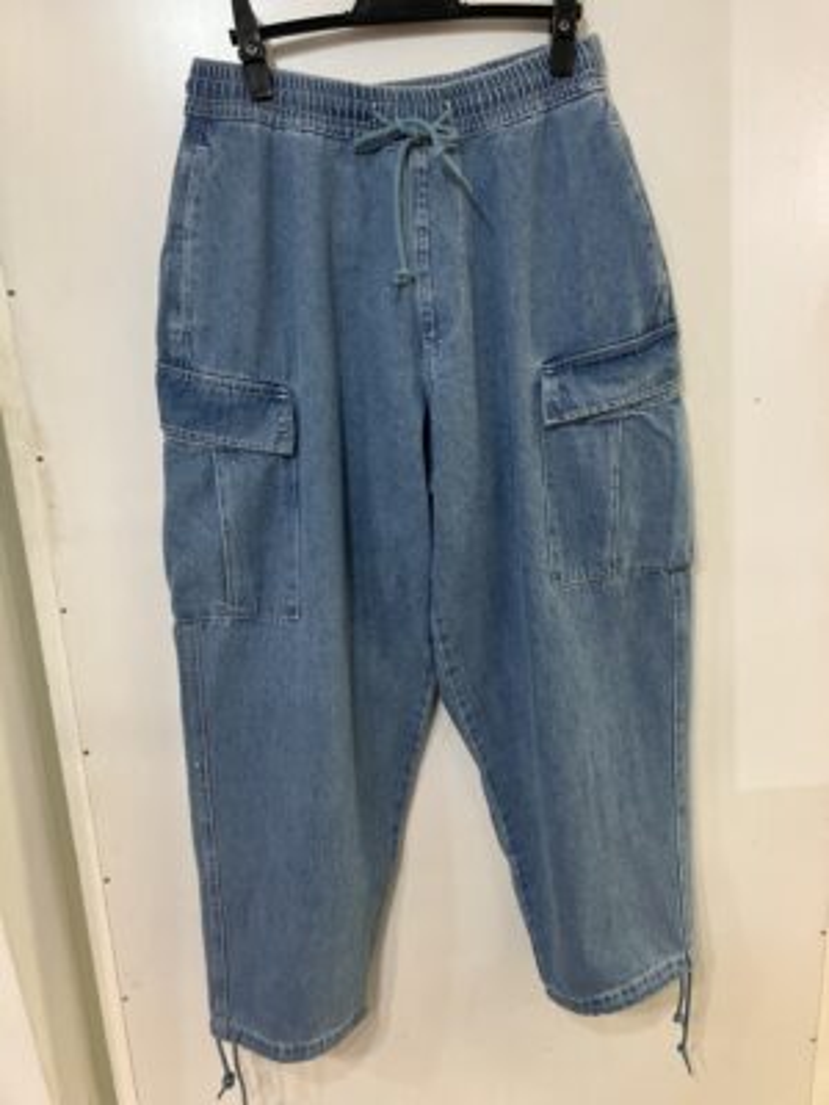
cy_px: 552
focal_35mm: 28
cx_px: 414
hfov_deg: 49.7
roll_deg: +2.9
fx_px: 894
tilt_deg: -20.1
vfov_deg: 63.4
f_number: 1.8
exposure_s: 1/50
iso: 200
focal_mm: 3.99
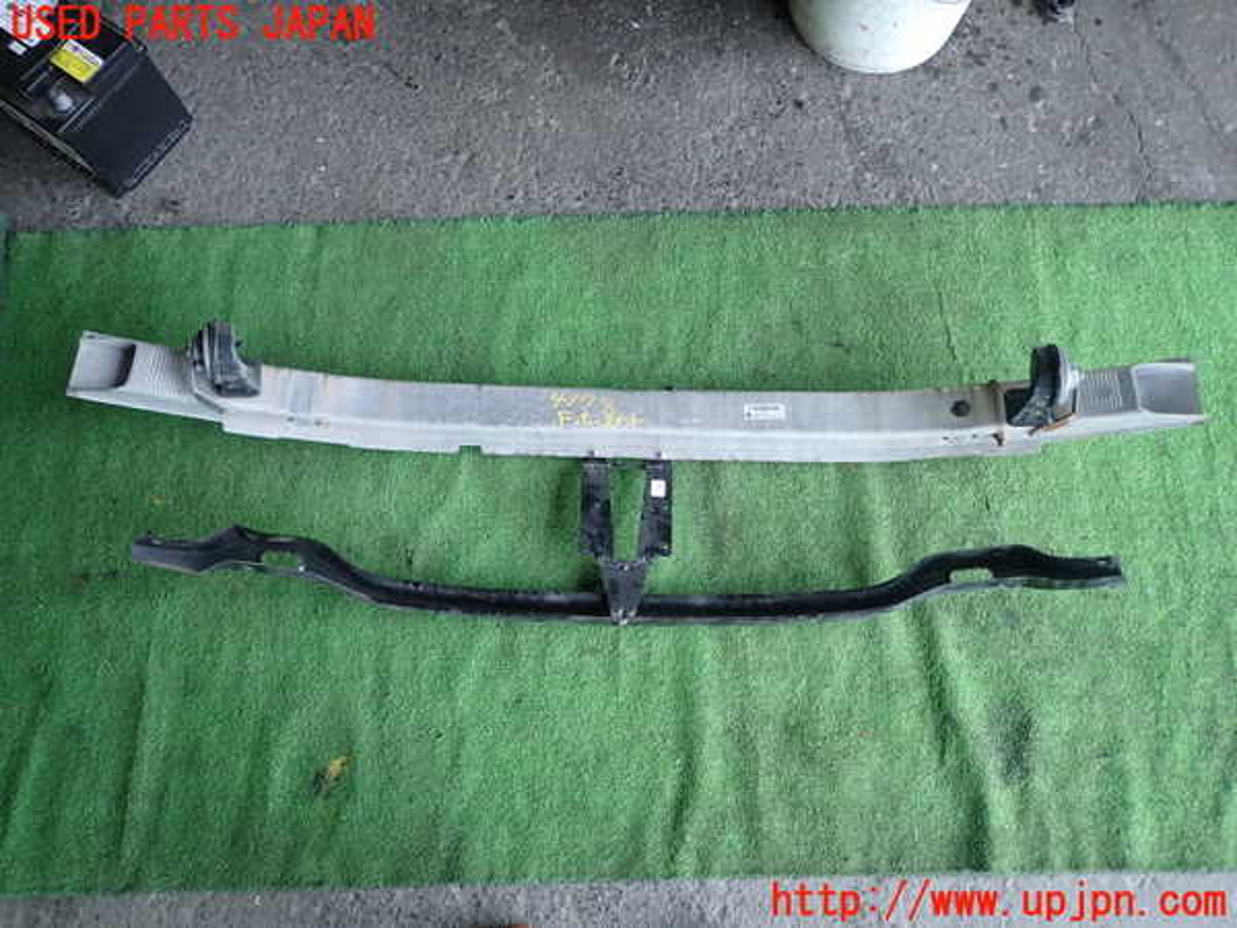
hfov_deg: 69.4
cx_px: 618
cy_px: 464
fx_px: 893
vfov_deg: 54.9
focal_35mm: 25
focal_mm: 4.5
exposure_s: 1/60
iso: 160
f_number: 2
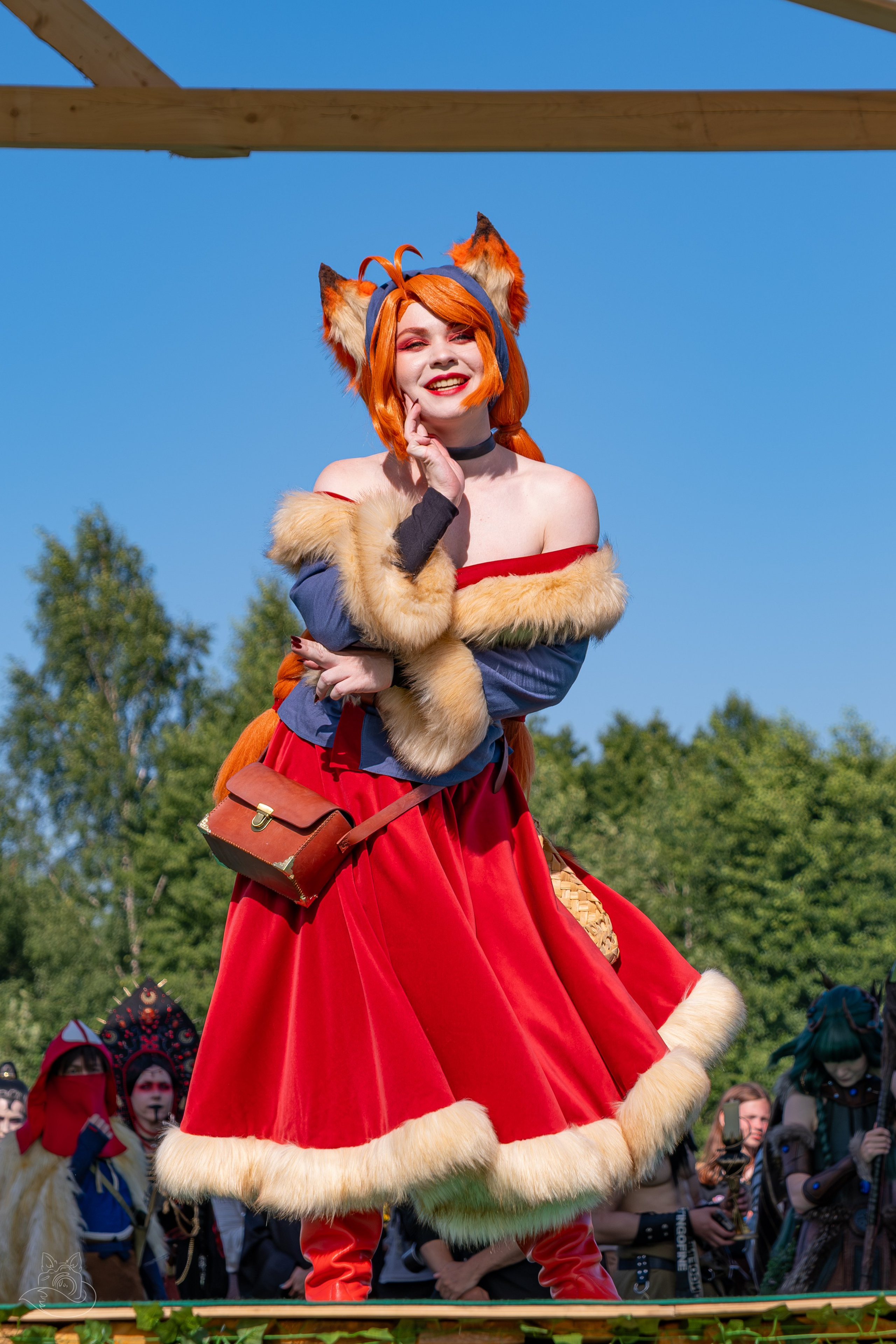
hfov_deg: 11.7
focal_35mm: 117
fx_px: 4368
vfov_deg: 17.5
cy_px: 654
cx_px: 543
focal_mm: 48.5
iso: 160
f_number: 4
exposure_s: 1/1600
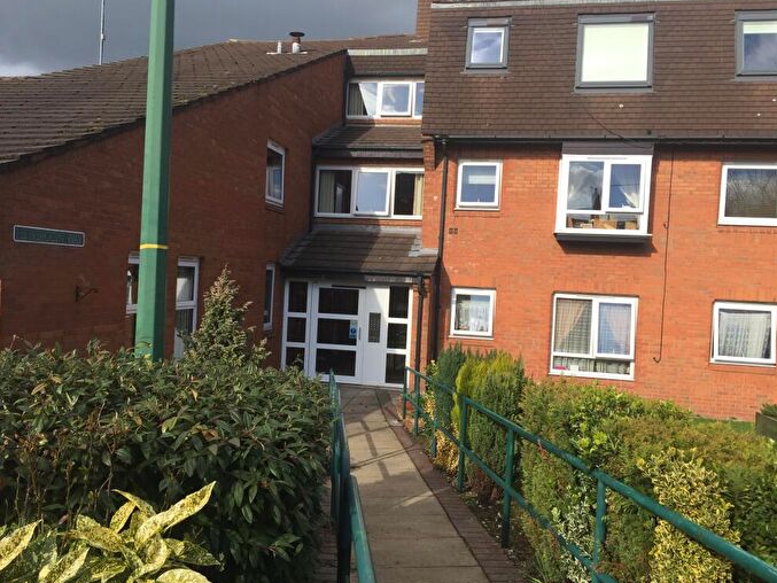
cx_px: 383
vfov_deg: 46.8
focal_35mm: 30
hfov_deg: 60.0
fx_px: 674
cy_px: 292
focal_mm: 4.15
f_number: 2.2
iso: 32
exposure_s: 1/1099
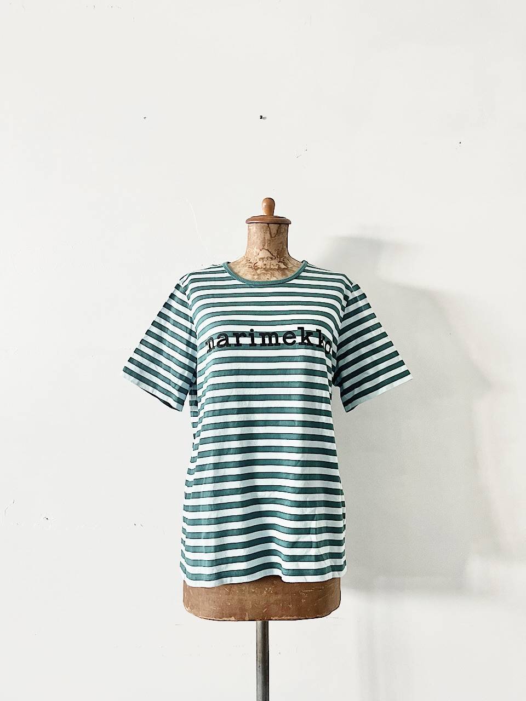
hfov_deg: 53.1
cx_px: 263
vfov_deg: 67.3
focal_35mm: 26
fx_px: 527
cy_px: 350
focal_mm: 5.1
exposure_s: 1/60
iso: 200
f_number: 1.6
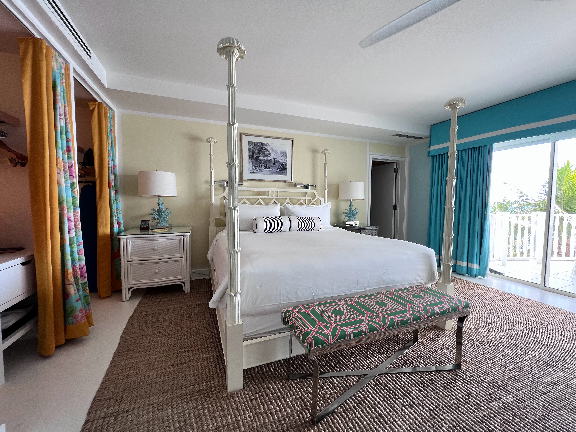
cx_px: 288
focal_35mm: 13
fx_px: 216
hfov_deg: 106.2
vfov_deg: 89.9
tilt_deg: -3.6
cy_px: 216
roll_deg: +0.0
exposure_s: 1/120
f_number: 1.8
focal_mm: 1.57
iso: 64
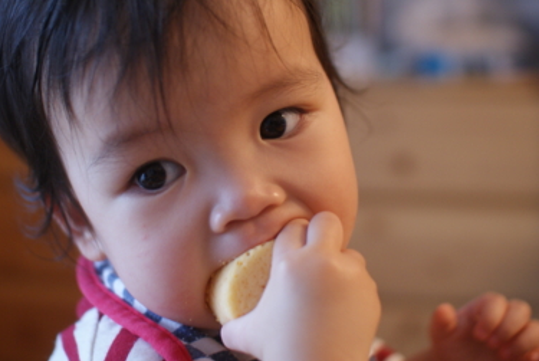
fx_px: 944
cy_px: 117
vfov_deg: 21.5
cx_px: 249
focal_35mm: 63
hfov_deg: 31.8
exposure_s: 1/30
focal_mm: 30
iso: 400
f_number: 2
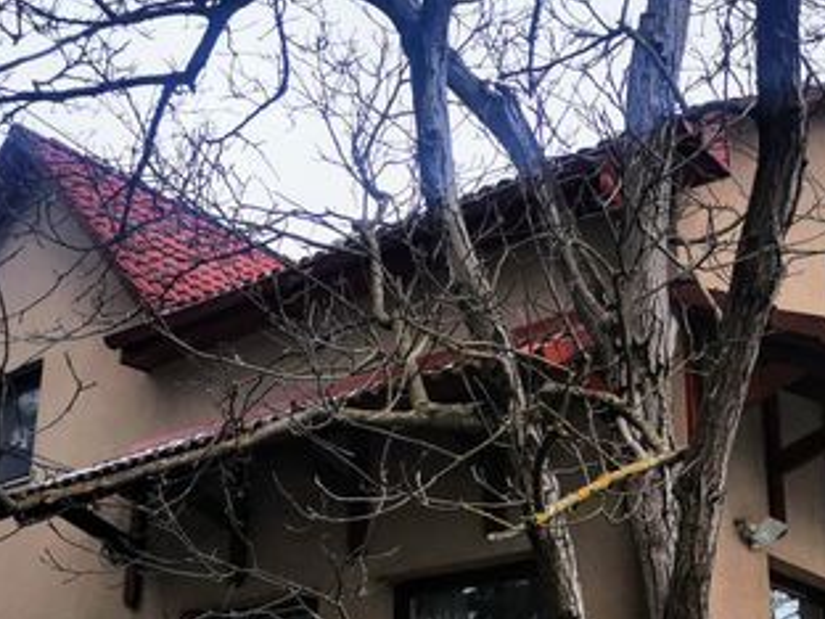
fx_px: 1239
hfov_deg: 36.7
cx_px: 484
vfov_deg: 27.6
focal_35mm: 52
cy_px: 463
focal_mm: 5.58
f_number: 1.8
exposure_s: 1/100
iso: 160
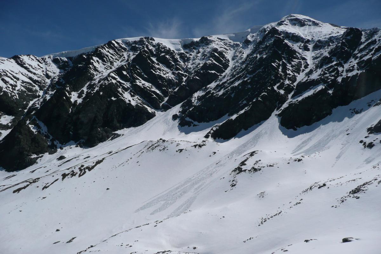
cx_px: 190
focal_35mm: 28
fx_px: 296
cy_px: 127
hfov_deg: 65.5
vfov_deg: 46.4
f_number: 8
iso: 100
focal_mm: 4.6
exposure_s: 1/800
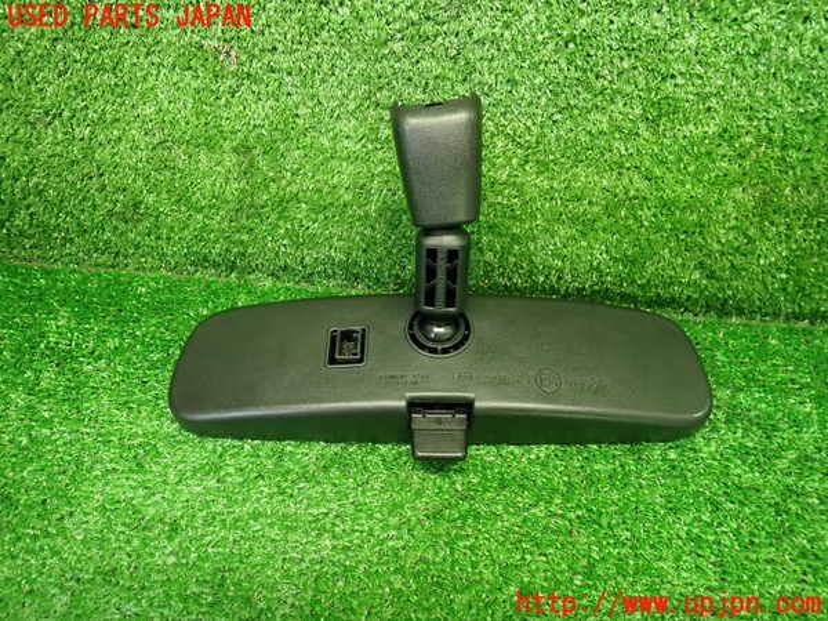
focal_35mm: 25
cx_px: 414
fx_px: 598
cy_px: 310
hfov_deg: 69.4
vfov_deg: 54.9
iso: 250
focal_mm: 4.5
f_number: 2
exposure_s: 1/30
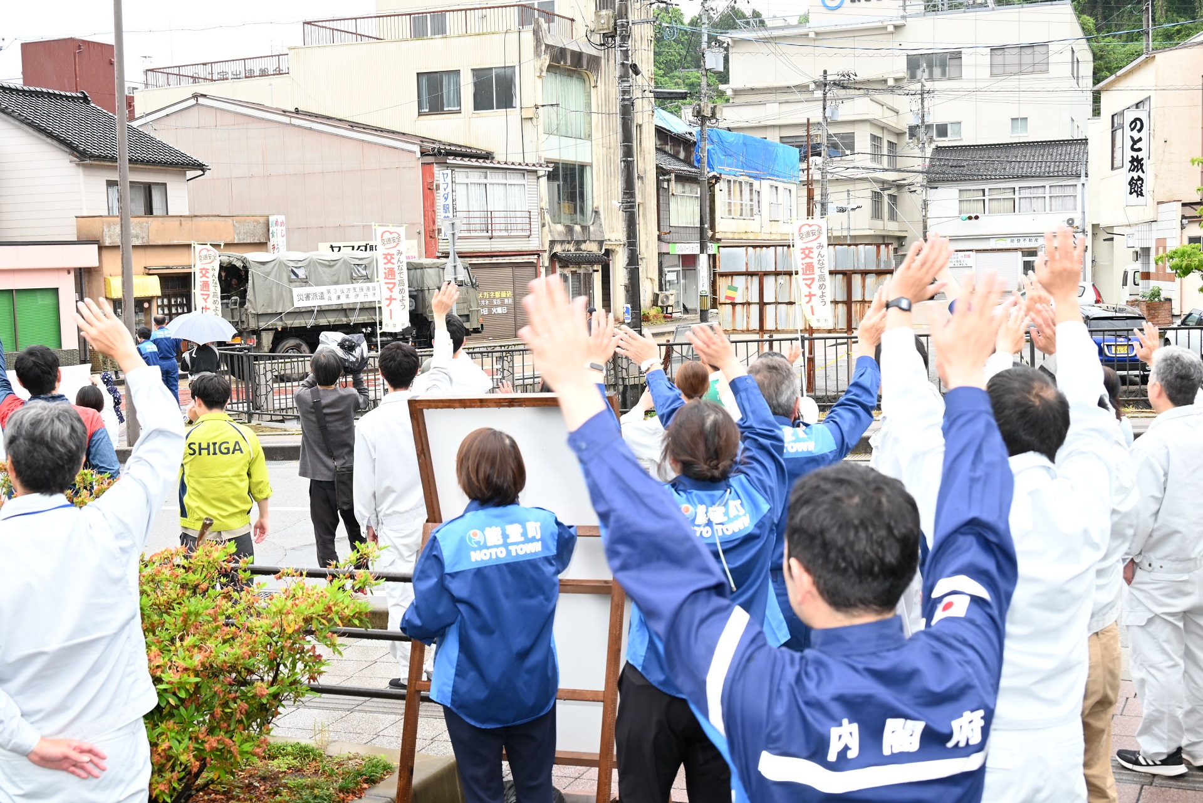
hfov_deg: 46.4
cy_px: 402
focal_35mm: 42
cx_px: 602
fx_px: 1404
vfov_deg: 31.9
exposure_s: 1/200
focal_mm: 42
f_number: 7.1
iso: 800
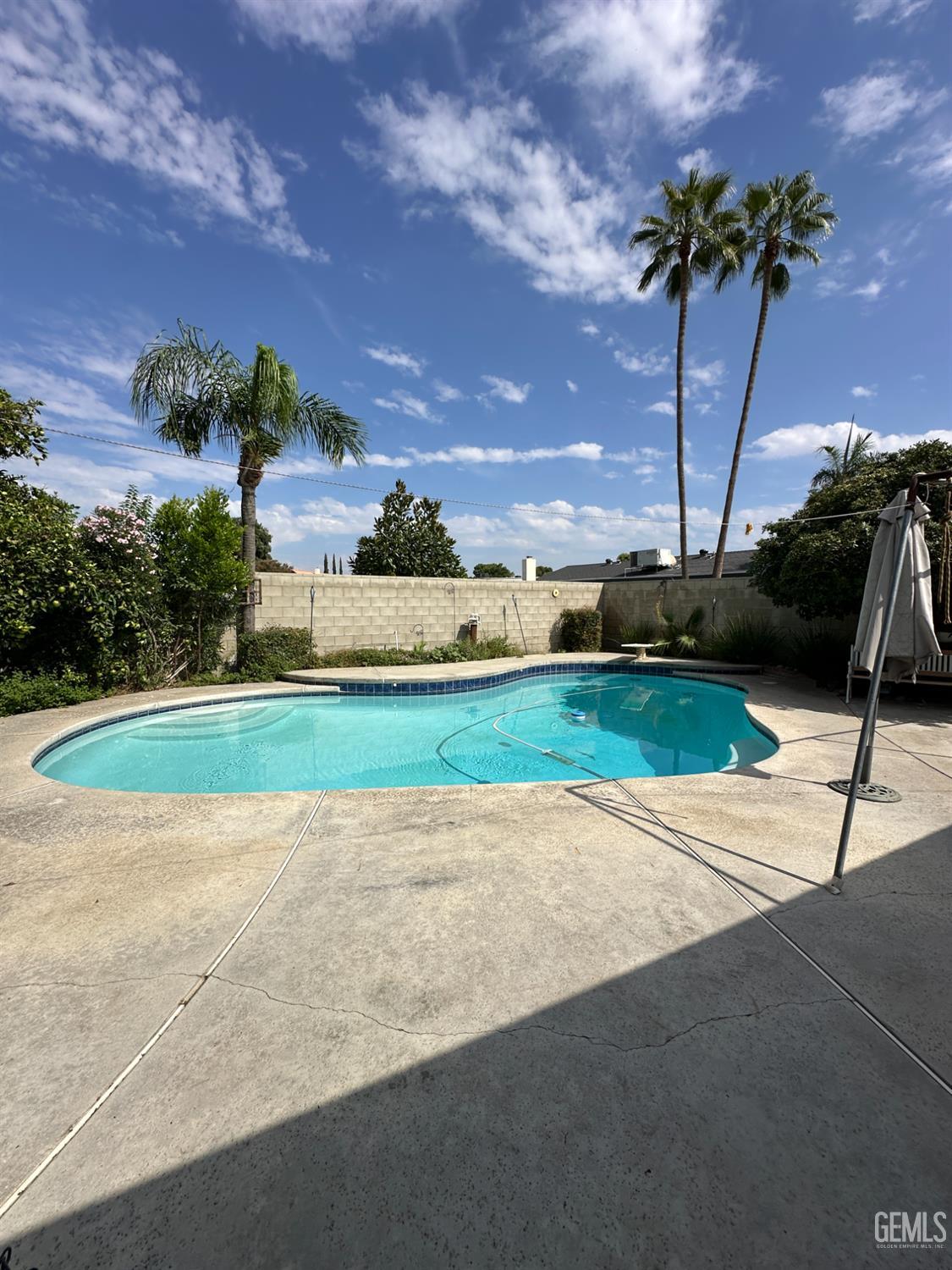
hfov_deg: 85.7
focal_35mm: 14
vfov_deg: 102.1
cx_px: 476
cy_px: 635
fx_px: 513
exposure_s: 1/4292
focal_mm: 2.22
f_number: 2.2
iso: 50
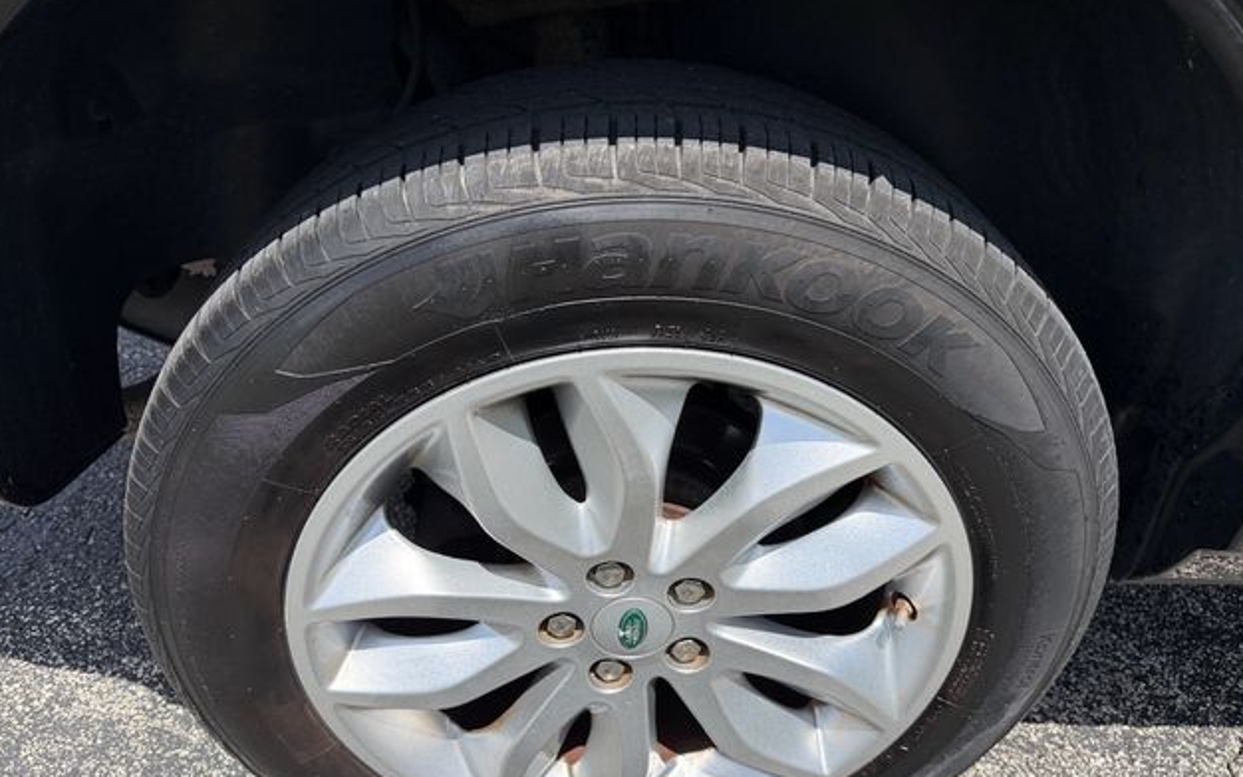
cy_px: 465
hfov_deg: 70.4
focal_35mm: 26
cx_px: 622
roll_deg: -3.7
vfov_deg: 47.3
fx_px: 881
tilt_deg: -35.7
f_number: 1.78
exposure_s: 1/3584
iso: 100
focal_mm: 6.76
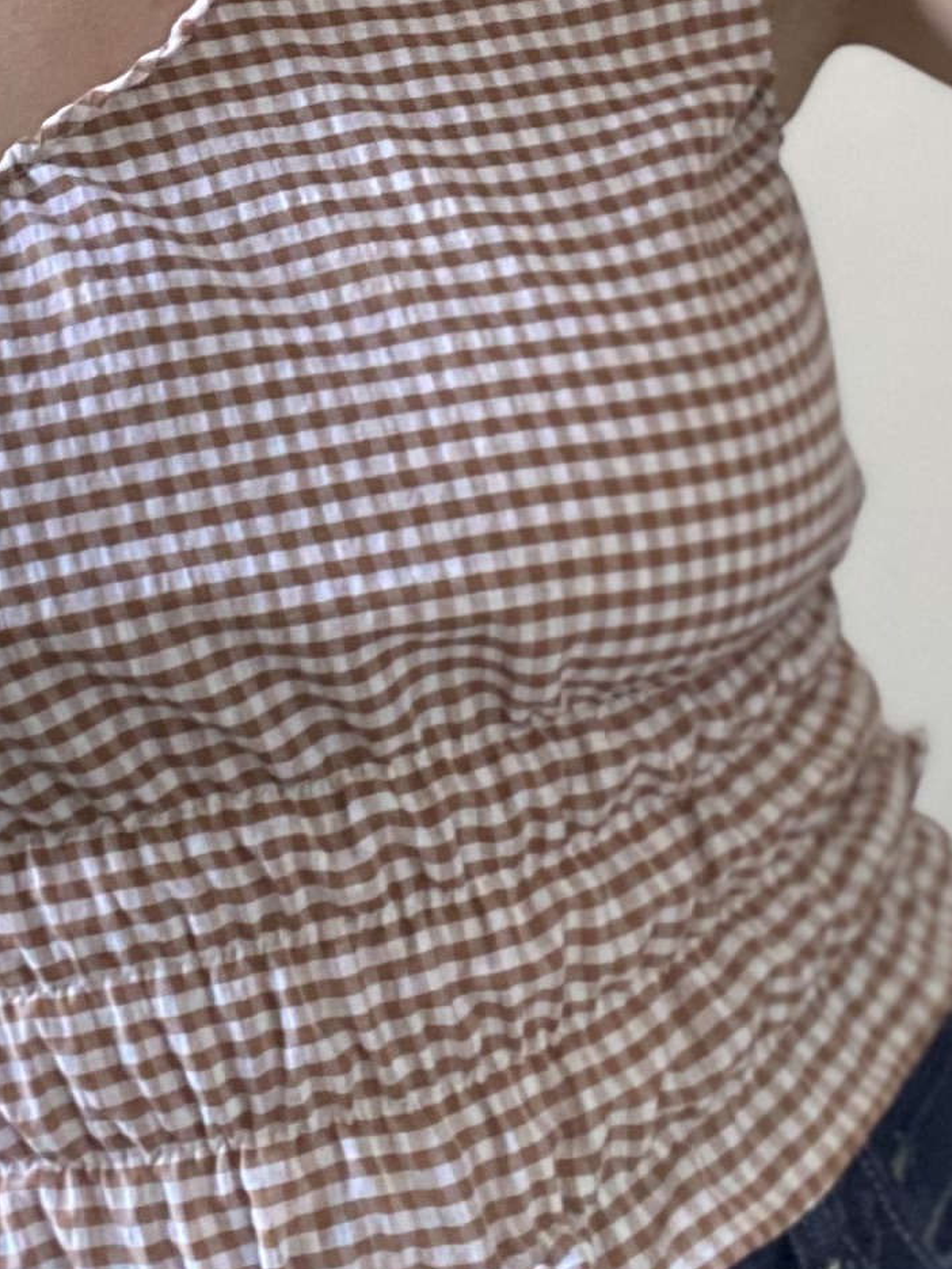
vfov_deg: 19.0
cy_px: -133
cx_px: 179
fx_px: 3630
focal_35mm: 99
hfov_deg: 14.8
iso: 250
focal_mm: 2.71
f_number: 2.2
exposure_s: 1/60
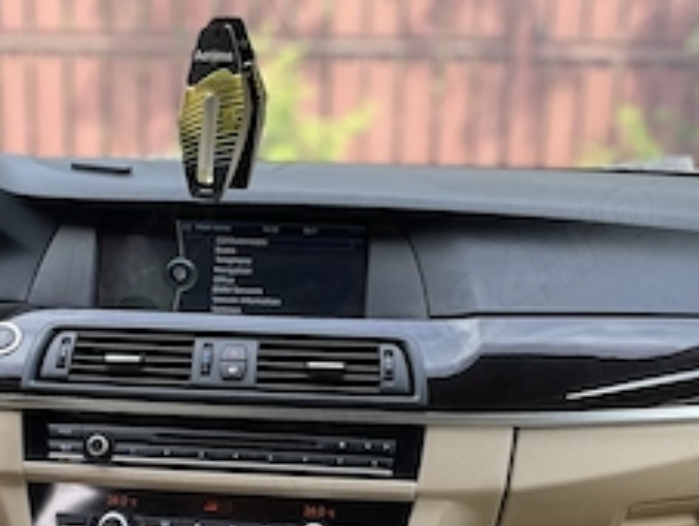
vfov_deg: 21.2
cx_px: 235
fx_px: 1395
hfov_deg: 28.0
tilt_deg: -11.4
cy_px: 365
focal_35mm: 69
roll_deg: -1.6
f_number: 1.6
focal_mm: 4.2
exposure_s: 1/170
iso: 40
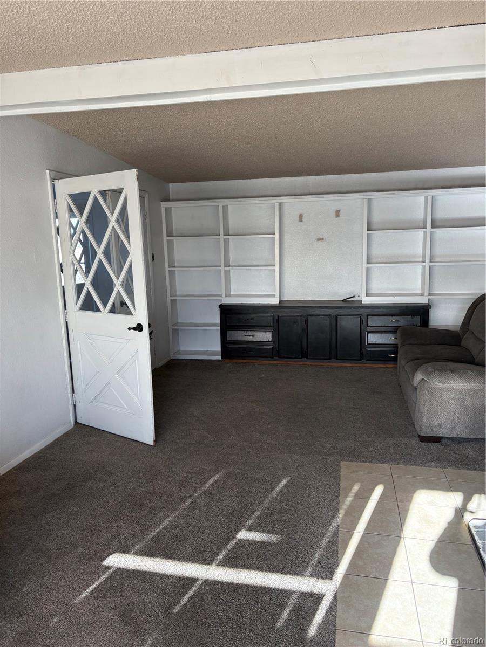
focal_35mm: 26
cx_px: 243
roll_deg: +1.6
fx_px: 487
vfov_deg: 67.3
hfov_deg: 53.1
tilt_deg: -9.9
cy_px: 324
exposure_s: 1/160
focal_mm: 5.96
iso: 80
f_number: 1.6
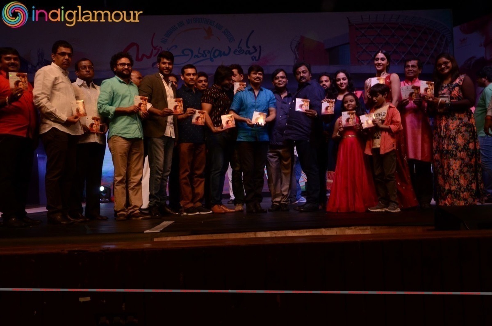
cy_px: 163
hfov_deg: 53.2
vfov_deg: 36.7
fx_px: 491
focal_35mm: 36
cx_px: 246
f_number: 7.1
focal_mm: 24
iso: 1250
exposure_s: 1/125
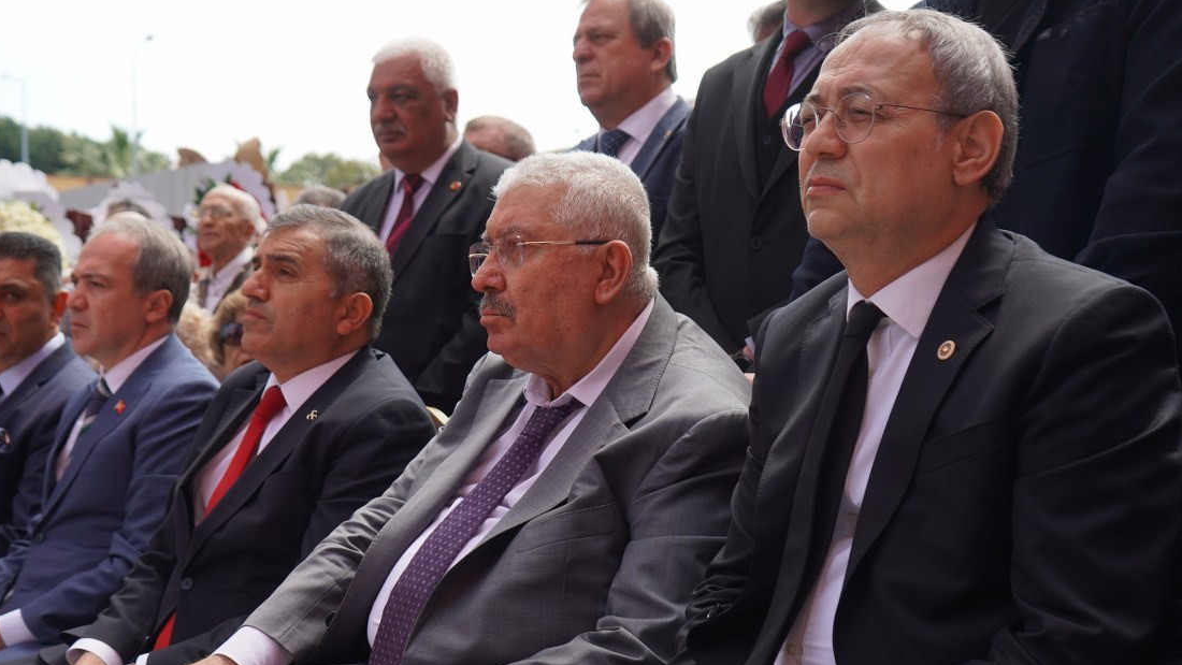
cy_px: 407
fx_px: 1693
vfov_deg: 22.2
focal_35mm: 54
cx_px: 473
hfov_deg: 38.3
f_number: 4.5
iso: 100
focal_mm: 36
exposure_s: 1/320
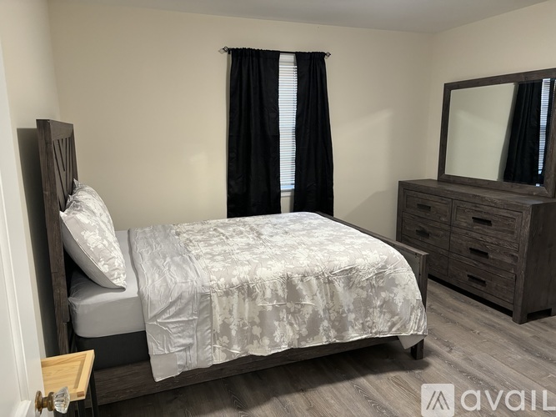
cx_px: 278
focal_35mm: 26
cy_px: 208
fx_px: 418
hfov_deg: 67.3
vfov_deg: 53.0
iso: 200
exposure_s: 1/60
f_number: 1.6
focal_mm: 5.96
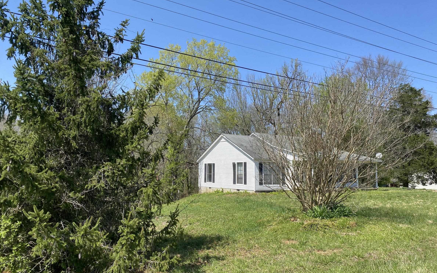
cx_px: 219
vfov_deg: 44.5
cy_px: 130
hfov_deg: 66.5
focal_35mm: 28
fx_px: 333
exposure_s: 1/1927
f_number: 1.8
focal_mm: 4.25
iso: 32
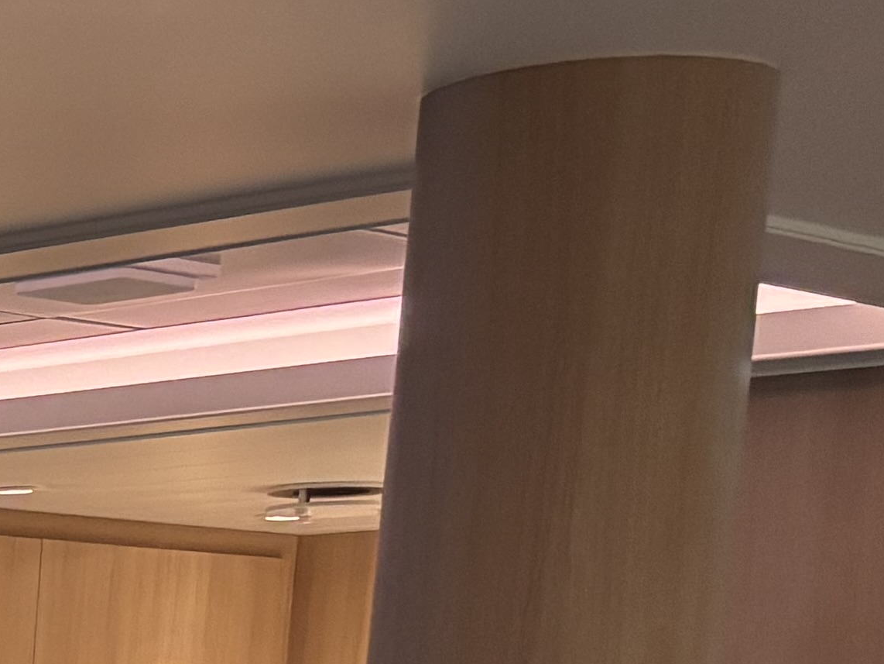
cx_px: -1250
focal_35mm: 130
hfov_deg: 12.1
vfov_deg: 10.6
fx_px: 3321
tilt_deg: -8.5
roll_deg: -0.8
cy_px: 1261
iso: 400
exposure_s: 1/59
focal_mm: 5.96
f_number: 1.6
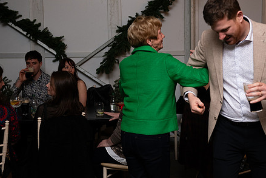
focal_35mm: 66
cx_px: 153
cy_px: 80
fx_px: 488
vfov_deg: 20.6
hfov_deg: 30.5
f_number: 3.5
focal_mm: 50
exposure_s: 1/160
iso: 800
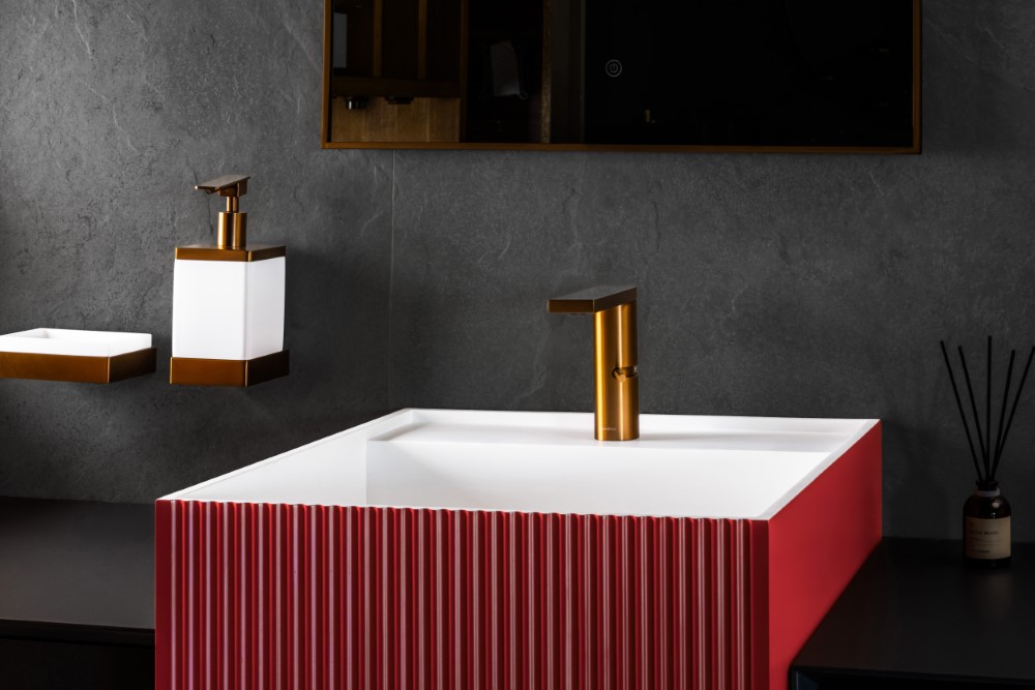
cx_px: 518
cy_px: 345
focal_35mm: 70
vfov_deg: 19.5
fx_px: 2013
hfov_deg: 28.8
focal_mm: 70
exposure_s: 1/4
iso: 640
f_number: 16
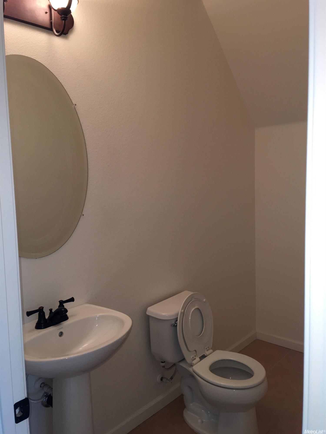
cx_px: 163
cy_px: 217
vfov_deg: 61.7
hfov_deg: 48.2
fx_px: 364
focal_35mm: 29
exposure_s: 1/30
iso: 50
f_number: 2.2
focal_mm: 4.15
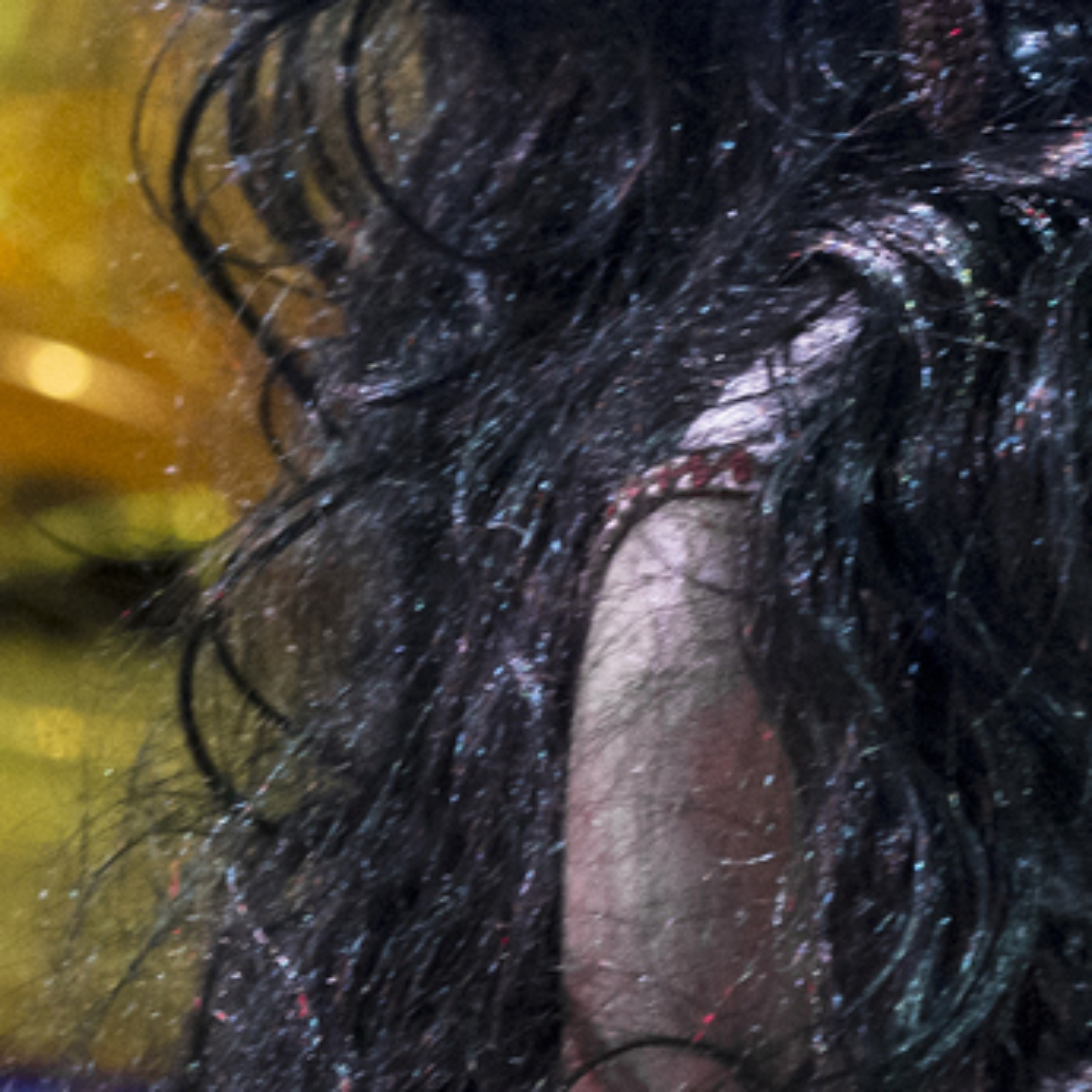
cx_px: 1733
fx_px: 19558
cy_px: -299
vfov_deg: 3.2
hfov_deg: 3.2
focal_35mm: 548
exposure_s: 1/80
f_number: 5.6
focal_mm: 105
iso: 3200
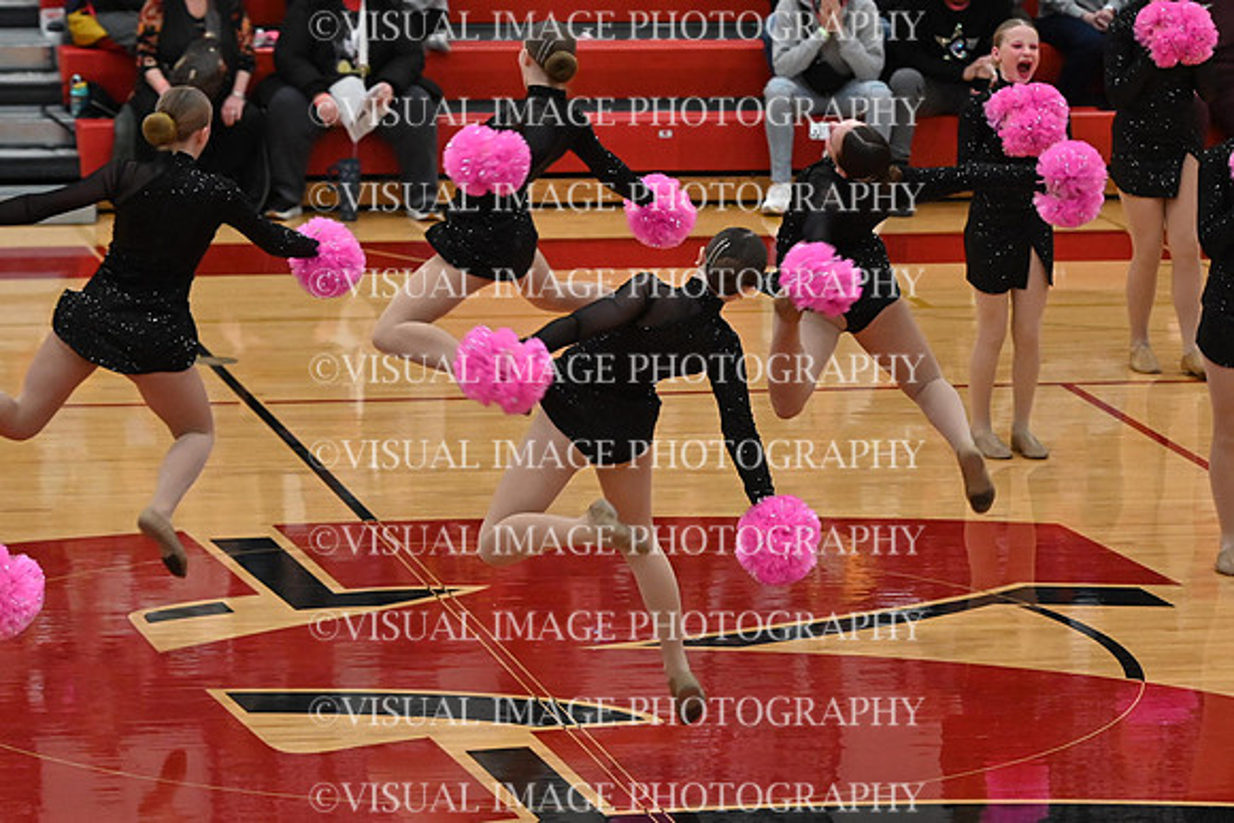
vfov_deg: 7.6
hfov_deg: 11.4
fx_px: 6171
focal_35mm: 180
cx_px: 617
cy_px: 412
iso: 6400
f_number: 4
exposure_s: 1/400
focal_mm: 120
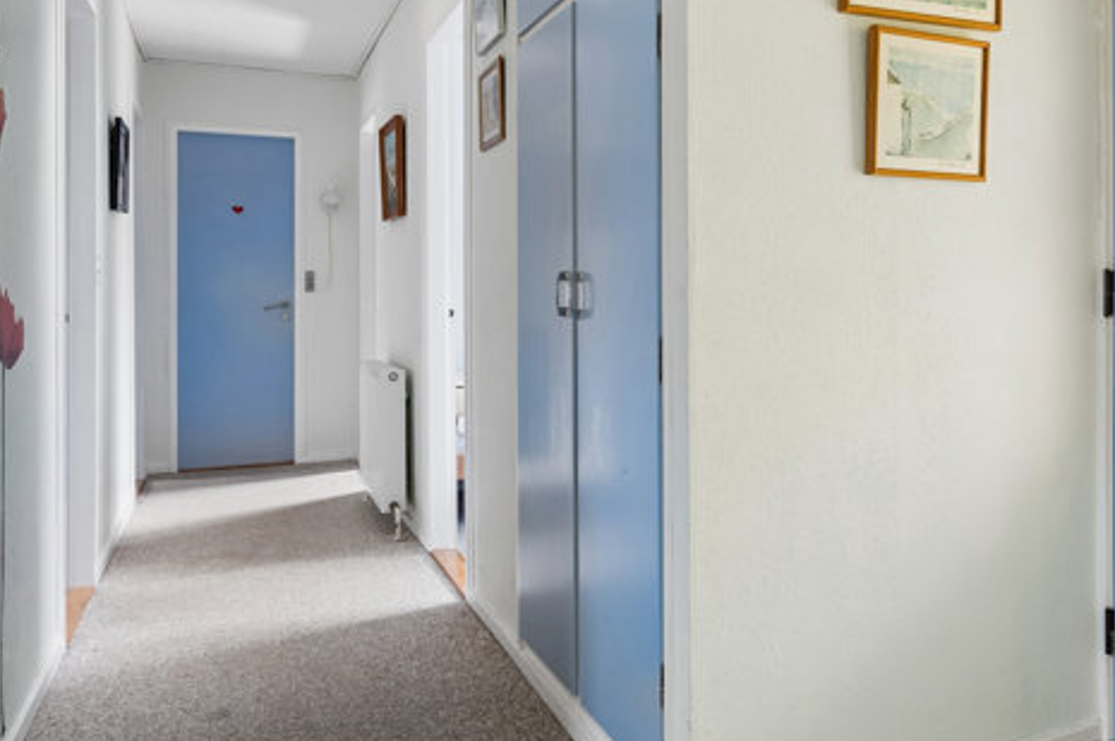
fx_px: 959
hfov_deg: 58.0
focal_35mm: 31
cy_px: 279
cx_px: 801
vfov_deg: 41.9
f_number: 8
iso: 400
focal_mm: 18
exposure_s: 1/80
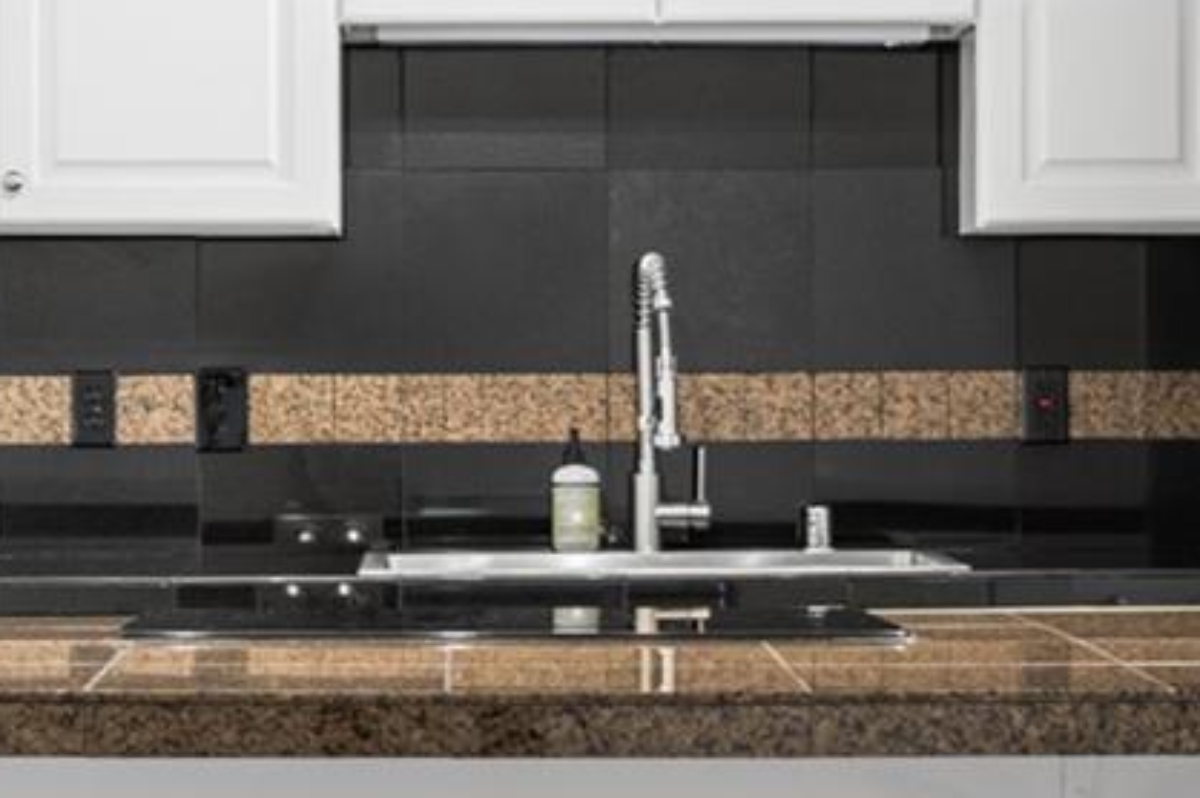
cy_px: 399
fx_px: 4463
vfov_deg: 10.2
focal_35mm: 134
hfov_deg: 15.3
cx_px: 471
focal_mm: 35
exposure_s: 1/6
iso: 100
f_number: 4
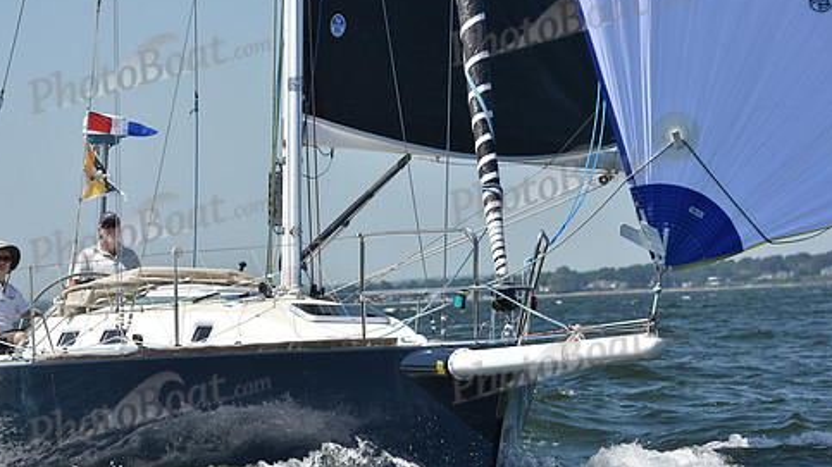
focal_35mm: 170
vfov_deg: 7.1
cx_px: 362
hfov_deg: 12.7
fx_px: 3748
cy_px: 294
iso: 250
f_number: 8
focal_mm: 135
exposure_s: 1/1250
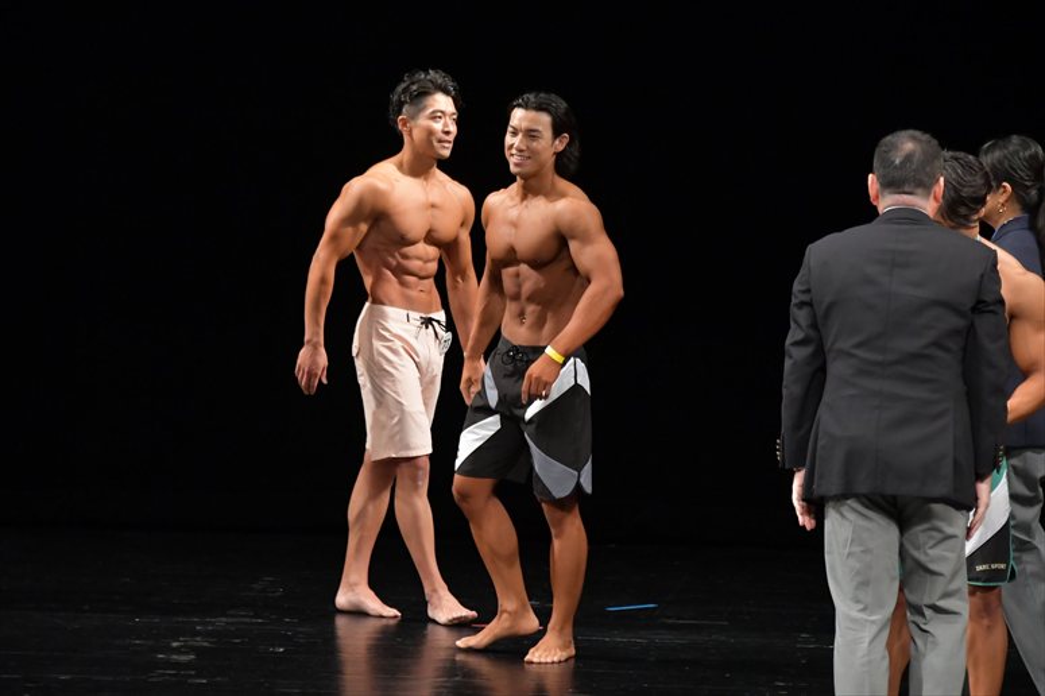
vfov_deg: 4.6
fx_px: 8704
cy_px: 348
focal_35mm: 300
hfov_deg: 6.9
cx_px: 522
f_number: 5.6
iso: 3200
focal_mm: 200
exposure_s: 1/400
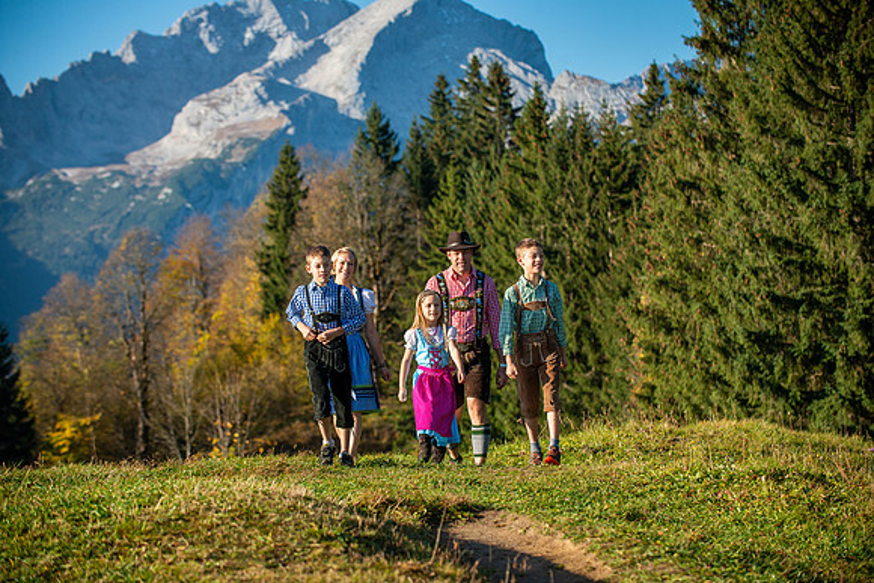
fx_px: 2550
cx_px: 437
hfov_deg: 19.5
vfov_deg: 13.0
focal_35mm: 105
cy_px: 292
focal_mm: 105
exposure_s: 1/1600
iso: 200
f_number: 5
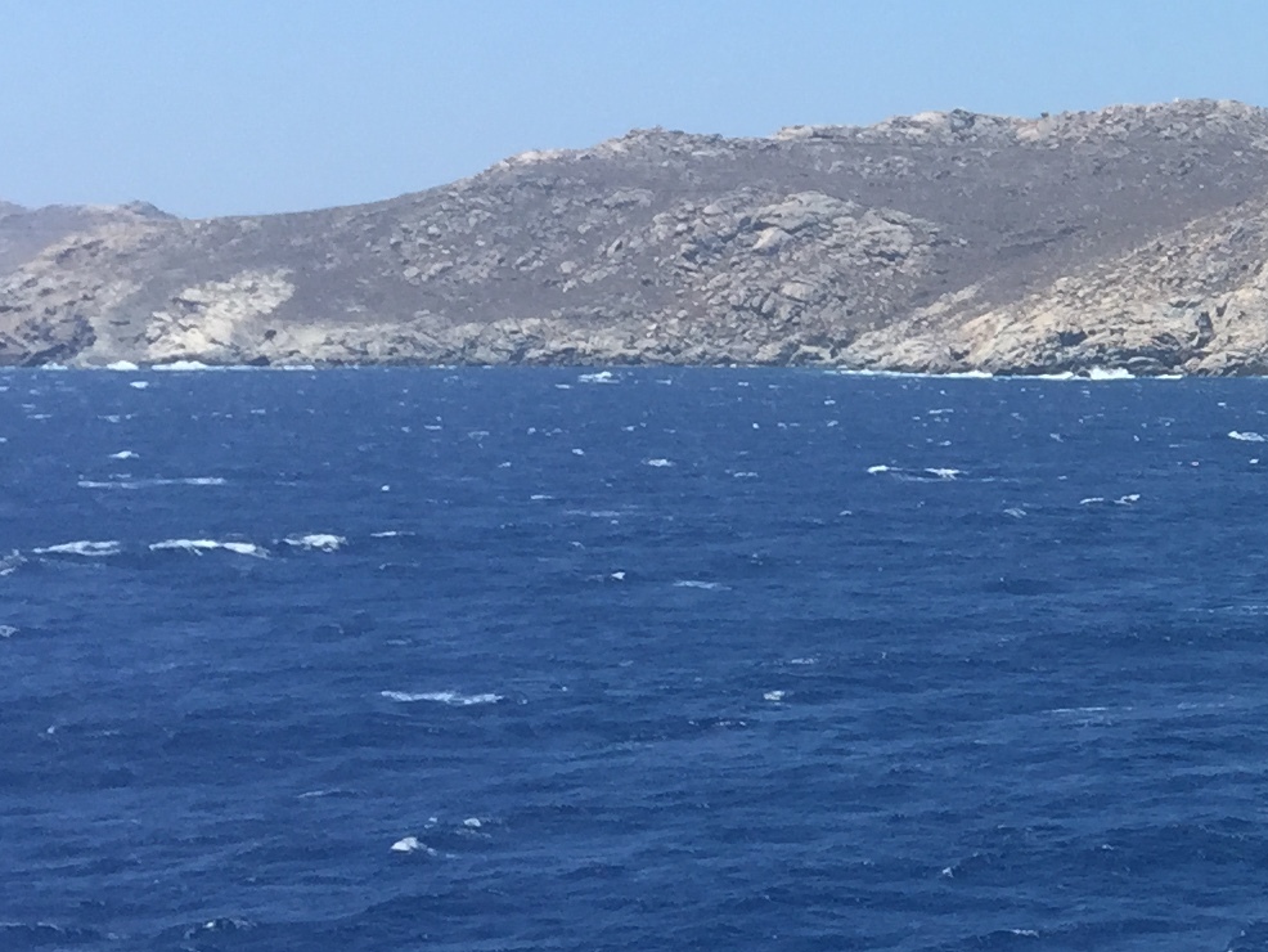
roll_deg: -0.9
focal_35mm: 96
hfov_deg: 18.1
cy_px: 381
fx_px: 3517
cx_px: 1924
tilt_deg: -2.2
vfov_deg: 15.4
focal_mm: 4.15
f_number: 2.2
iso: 32
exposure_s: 1/1647
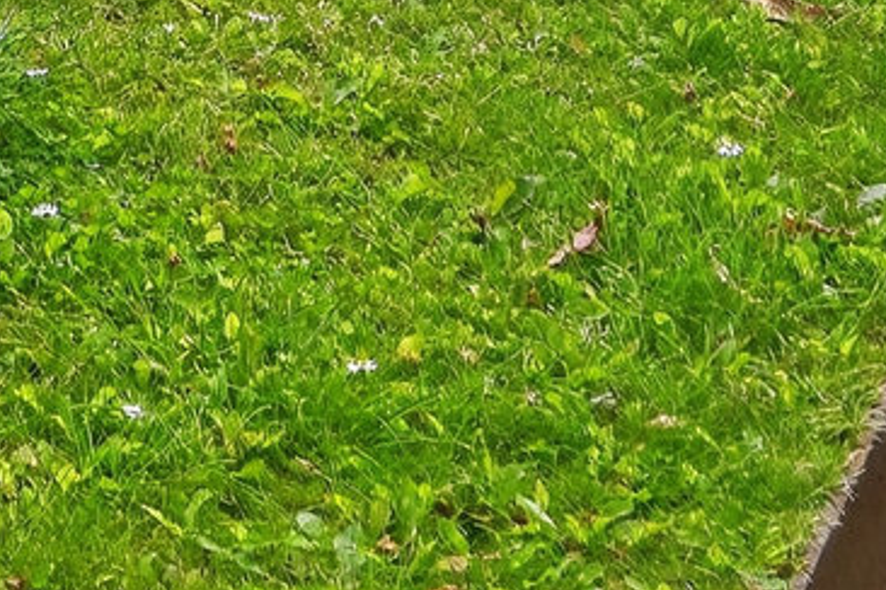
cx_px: -942
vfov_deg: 6.5
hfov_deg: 10.0
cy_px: -1342
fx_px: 4651
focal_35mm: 189
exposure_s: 1/50
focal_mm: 27
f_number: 8
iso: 400
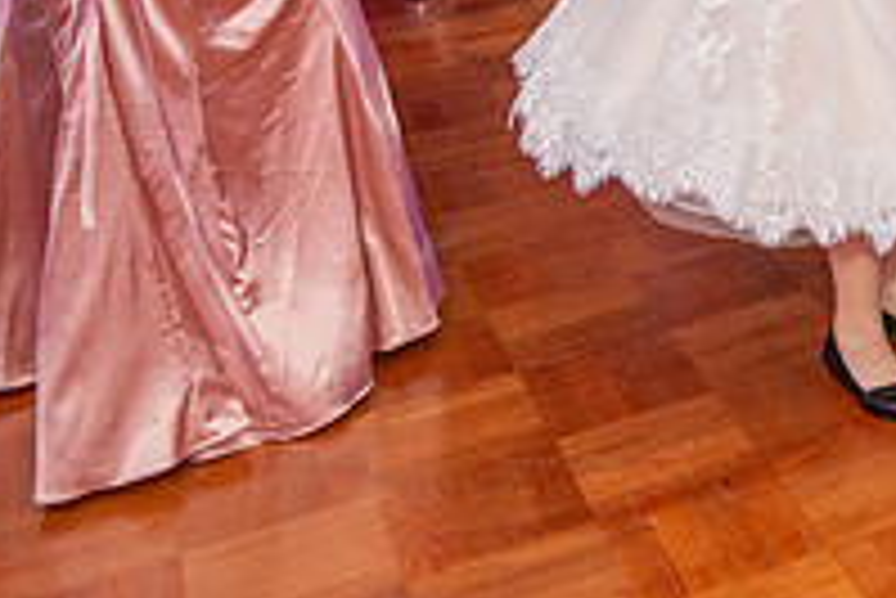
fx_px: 1743
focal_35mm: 70
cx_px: 1207
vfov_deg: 17.8
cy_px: -254
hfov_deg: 24.6
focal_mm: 24
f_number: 2.8
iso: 800
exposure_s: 1/100
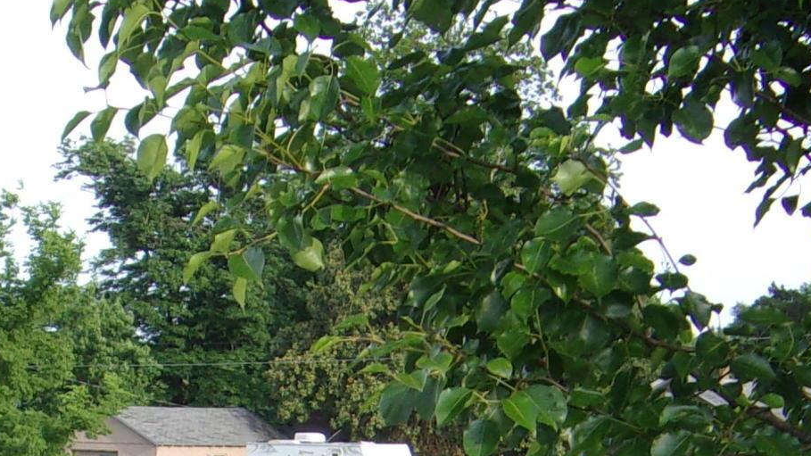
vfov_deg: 7.9
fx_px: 3247
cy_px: 710
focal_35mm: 151
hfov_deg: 14.2
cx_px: 202
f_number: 3.7
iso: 80
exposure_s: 1/220
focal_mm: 7.6
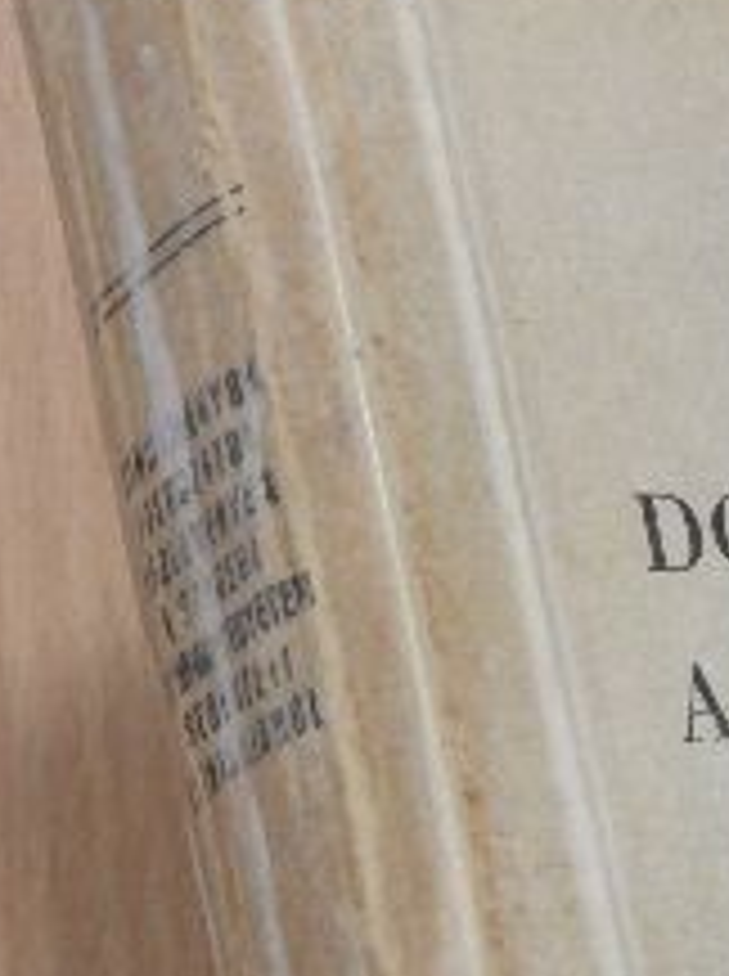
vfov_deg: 14.5
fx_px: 3746
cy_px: 1084
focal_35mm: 133
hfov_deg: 10.9
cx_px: 936
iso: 400
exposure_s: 1/8
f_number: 4
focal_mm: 8.1
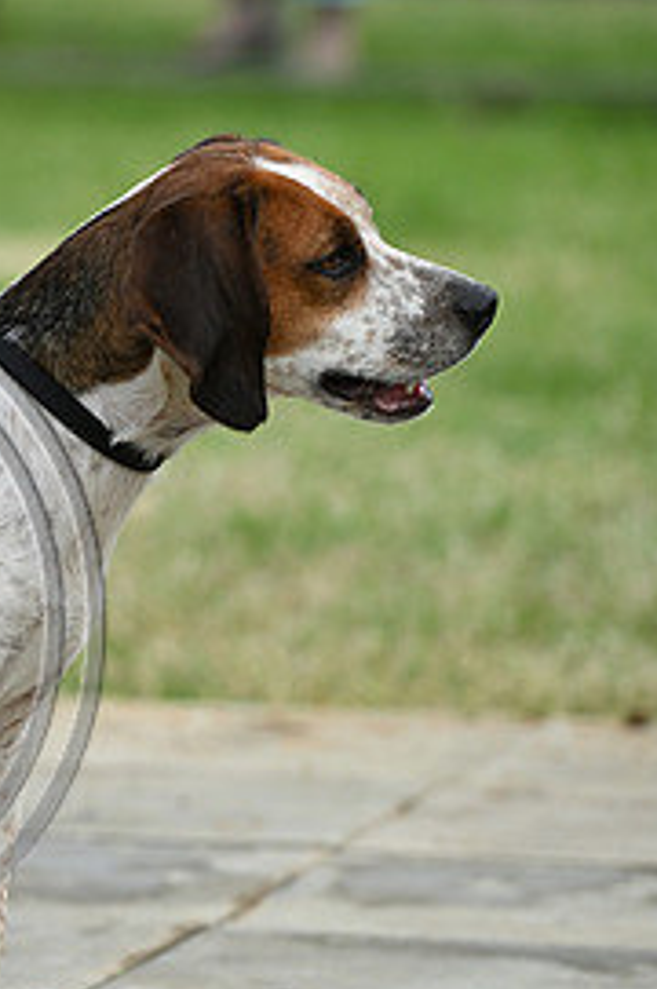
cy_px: 571
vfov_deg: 5.5
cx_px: -314
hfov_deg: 3.6
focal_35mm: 375
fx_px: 10291
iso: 360
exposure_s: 1/1000
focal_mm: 175
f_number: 4.5
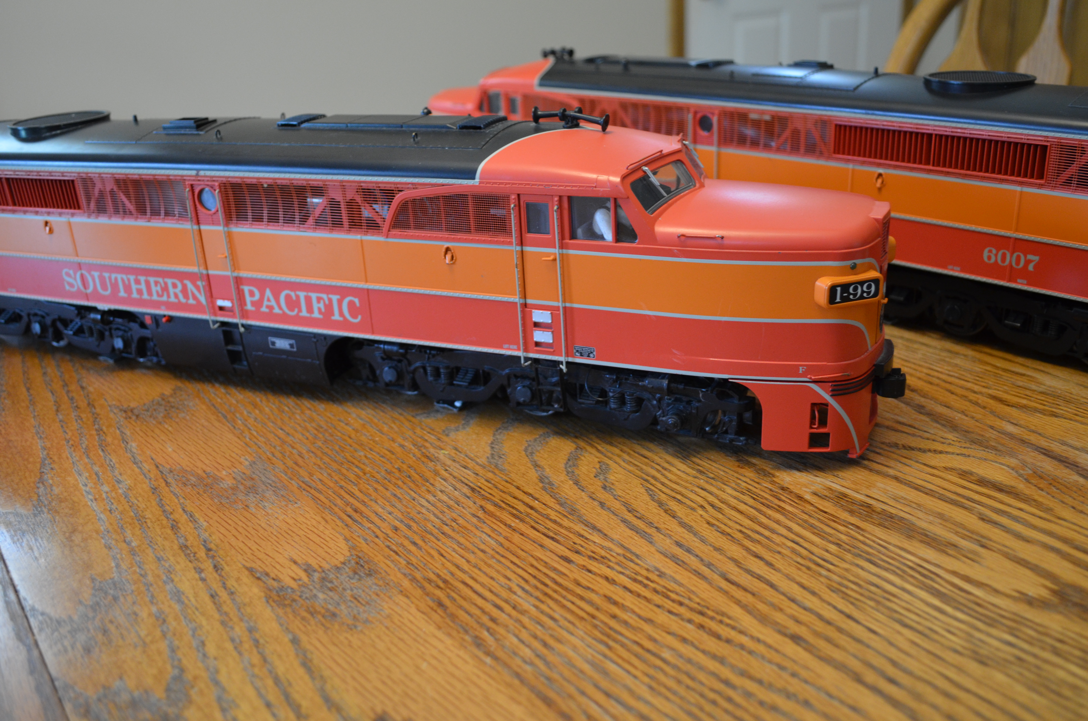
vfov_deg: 39.8
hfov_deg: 57.3
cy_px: 360
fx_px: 995
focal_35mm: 33
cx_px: 544
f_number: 3.8
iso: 900
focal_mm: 22
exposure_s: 1/30
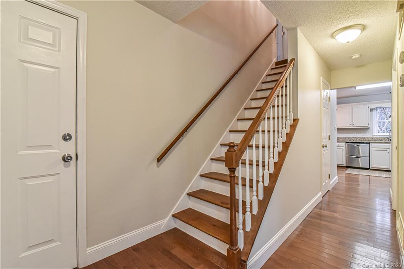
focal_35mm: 16
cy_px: 134
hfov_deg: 96.7
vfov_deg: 73.8
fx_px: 180
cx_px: 202
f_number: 10
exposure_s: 1/100
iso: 4000
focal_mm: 16
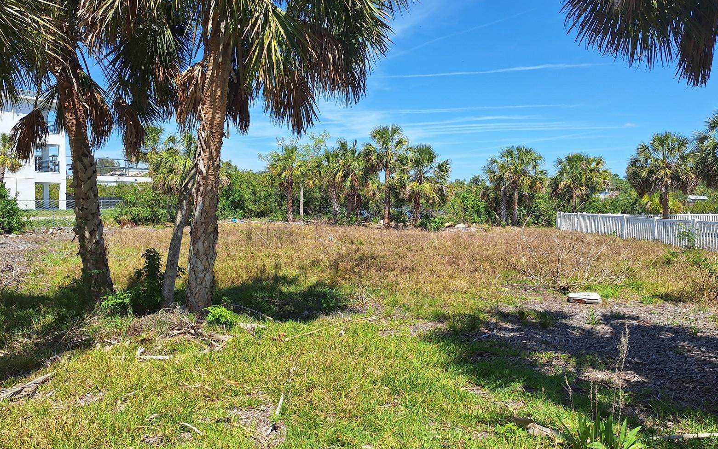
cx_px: 353
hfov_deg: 72.5
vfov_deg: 49.3
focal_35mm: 25
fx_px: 489
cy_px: 224
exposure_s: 1/2525
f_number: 1.8
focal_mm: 5.54
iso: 40
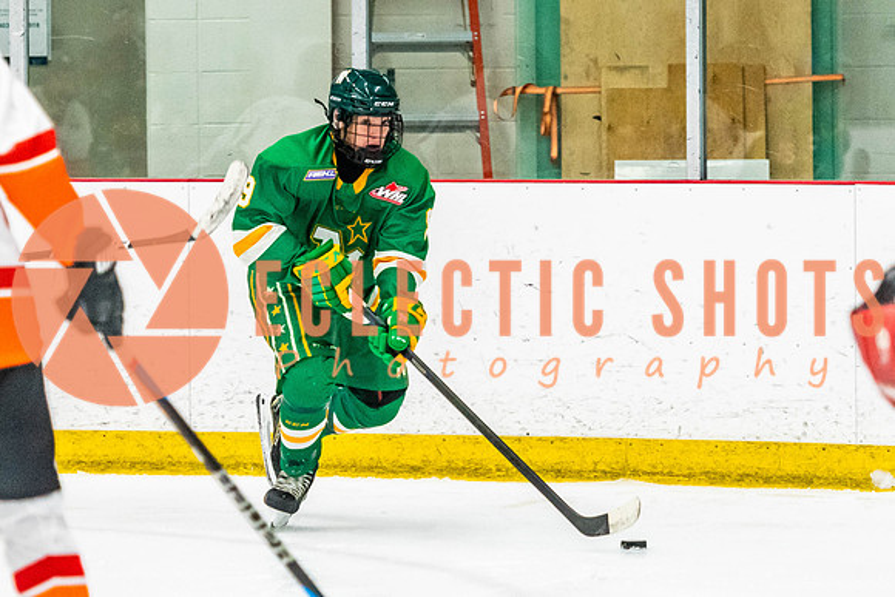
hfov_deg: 7.0
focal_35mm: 296
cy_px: 397
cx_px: 287
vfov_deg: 4.7
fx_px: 7352
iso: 1800
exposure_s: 1/640
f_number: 2.8
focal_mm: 122
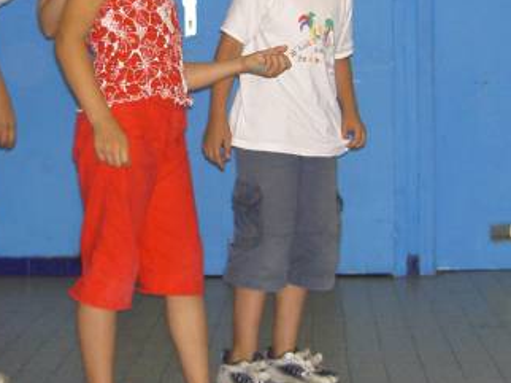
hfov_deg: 20.2
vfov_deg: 15.2
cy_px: 91
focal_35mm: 97
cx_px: 182
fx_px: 1431
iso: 100
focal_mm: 8
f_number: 2.8
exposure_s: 1/60
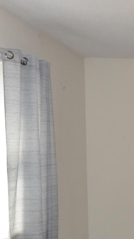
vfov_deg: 35.1
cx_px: 244
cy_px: 160
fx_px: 373
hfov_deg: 16.8
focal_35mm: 59
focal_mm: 14
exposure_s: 1/100
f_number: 7.1
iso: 2000
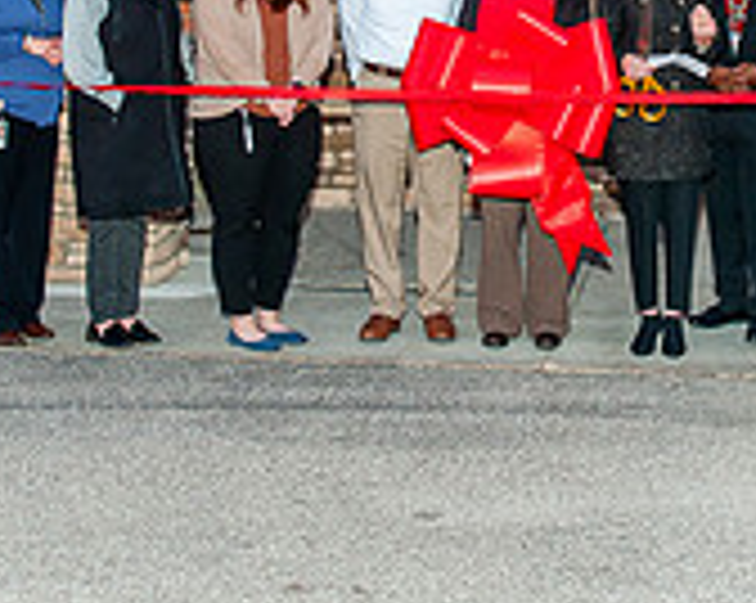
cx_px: 558
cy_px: -54
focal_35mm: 80
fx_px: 1788
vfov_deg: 18.4
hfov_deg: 23.7
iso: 800
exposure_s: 1/160
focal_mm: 24
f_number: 2.8
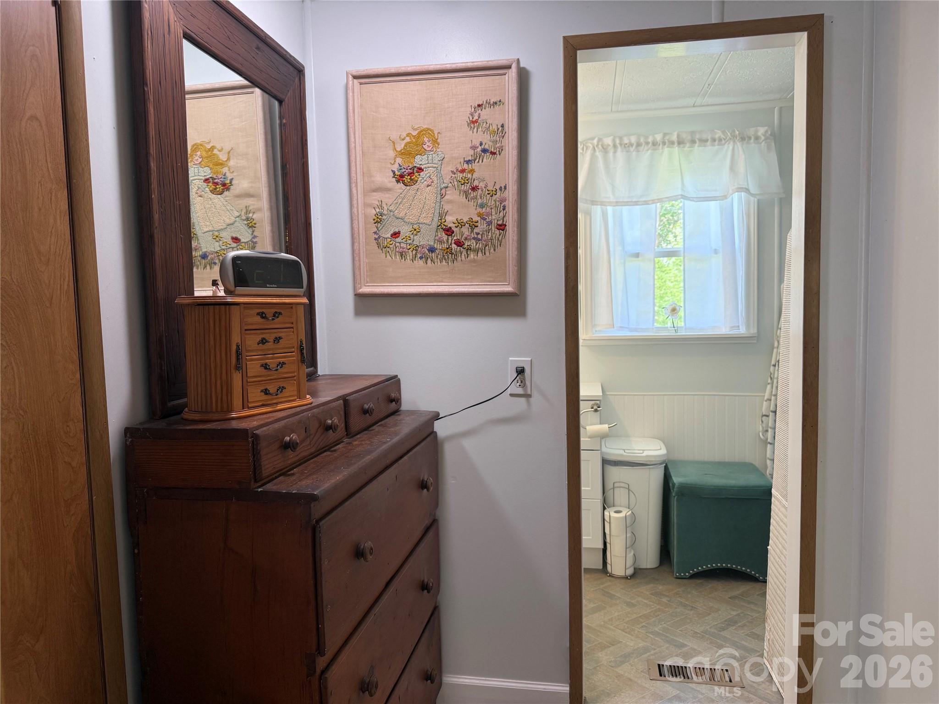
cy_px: 352
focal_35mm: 24
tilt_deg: -4.1
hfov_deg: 71.6
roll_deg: +0.8
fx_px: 651
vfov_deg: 56.8
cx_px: 470
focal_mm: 6.76
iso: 125
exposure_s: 1/120
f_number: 1.78
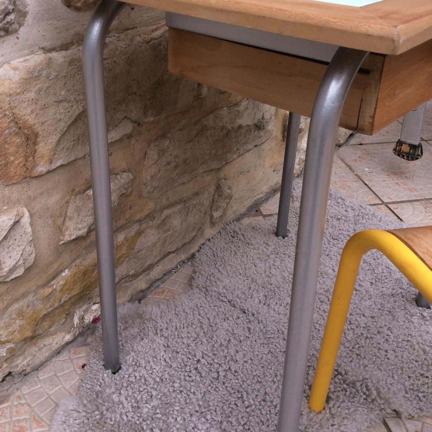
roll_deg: -2.3
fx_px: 537
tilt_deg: -27.8
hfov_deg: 43.9
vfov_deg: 43.5
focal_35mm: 38
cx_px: 217
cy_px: 159
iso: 32
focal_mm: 3.3
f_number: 2.4
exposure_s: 1/280
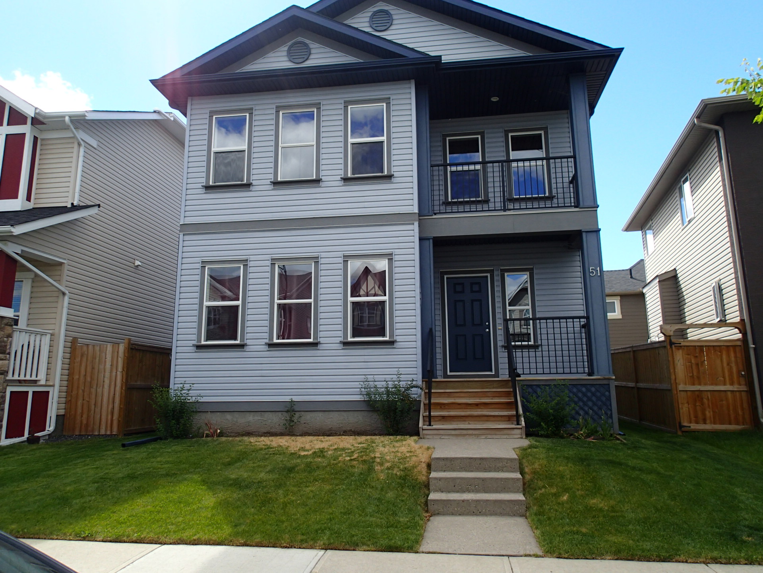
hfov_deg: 69.4
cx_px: 382
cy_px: 286
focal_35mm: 25
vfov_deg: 54.9
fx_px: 551
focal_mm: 4.5
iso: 100
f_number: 2.8
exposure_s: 1/640
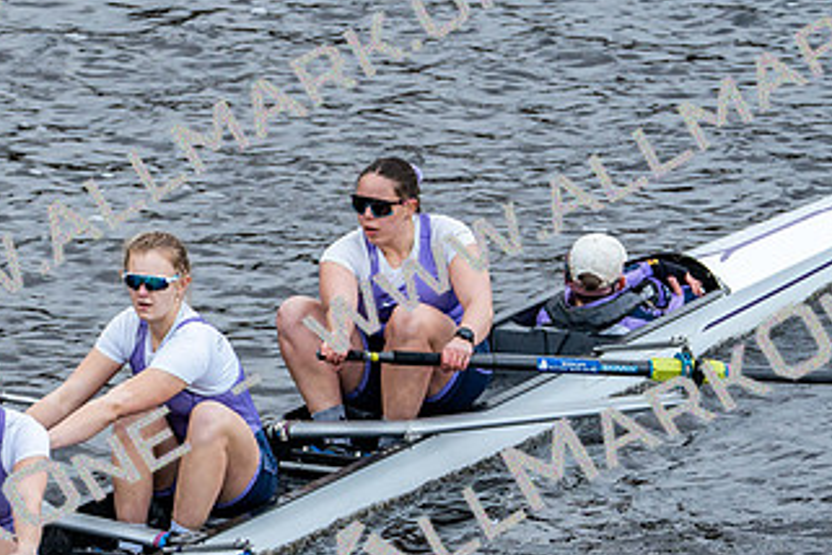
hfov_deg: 2.5
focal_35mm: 816
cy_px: 398
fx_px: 18857
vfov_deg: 1.7
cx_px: 114
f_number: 6.3
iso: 1600
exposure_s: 1/1250
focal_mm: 452
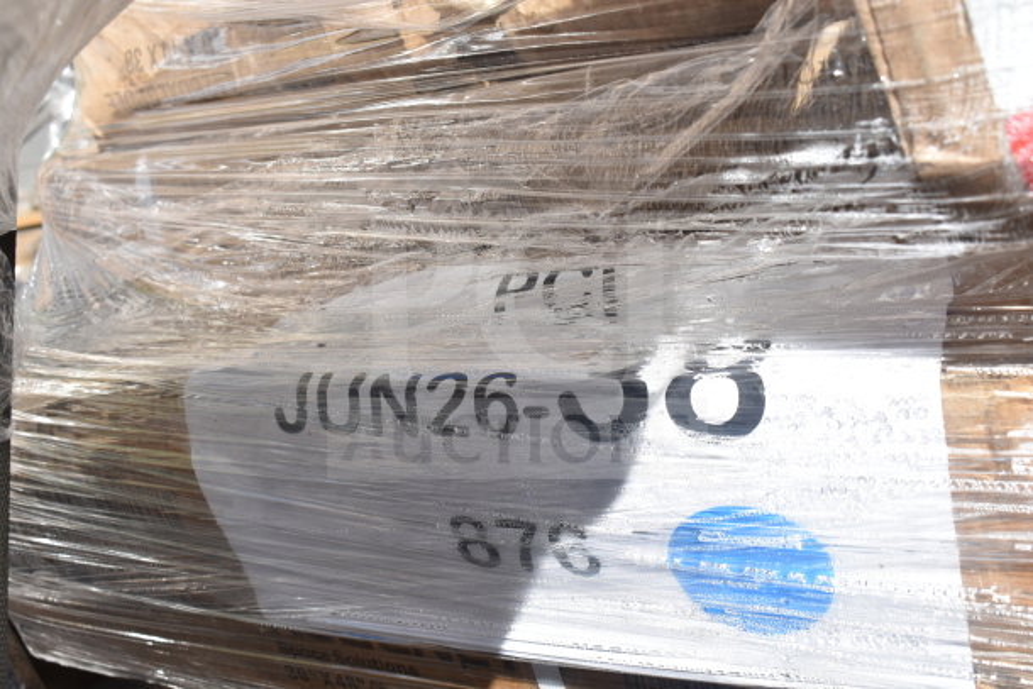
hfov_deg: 47.9
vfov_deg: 33.0
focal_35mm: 40
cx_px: 516
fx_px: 1162
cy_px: 344
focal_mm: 27
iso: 200
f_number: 8
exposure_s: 1/250
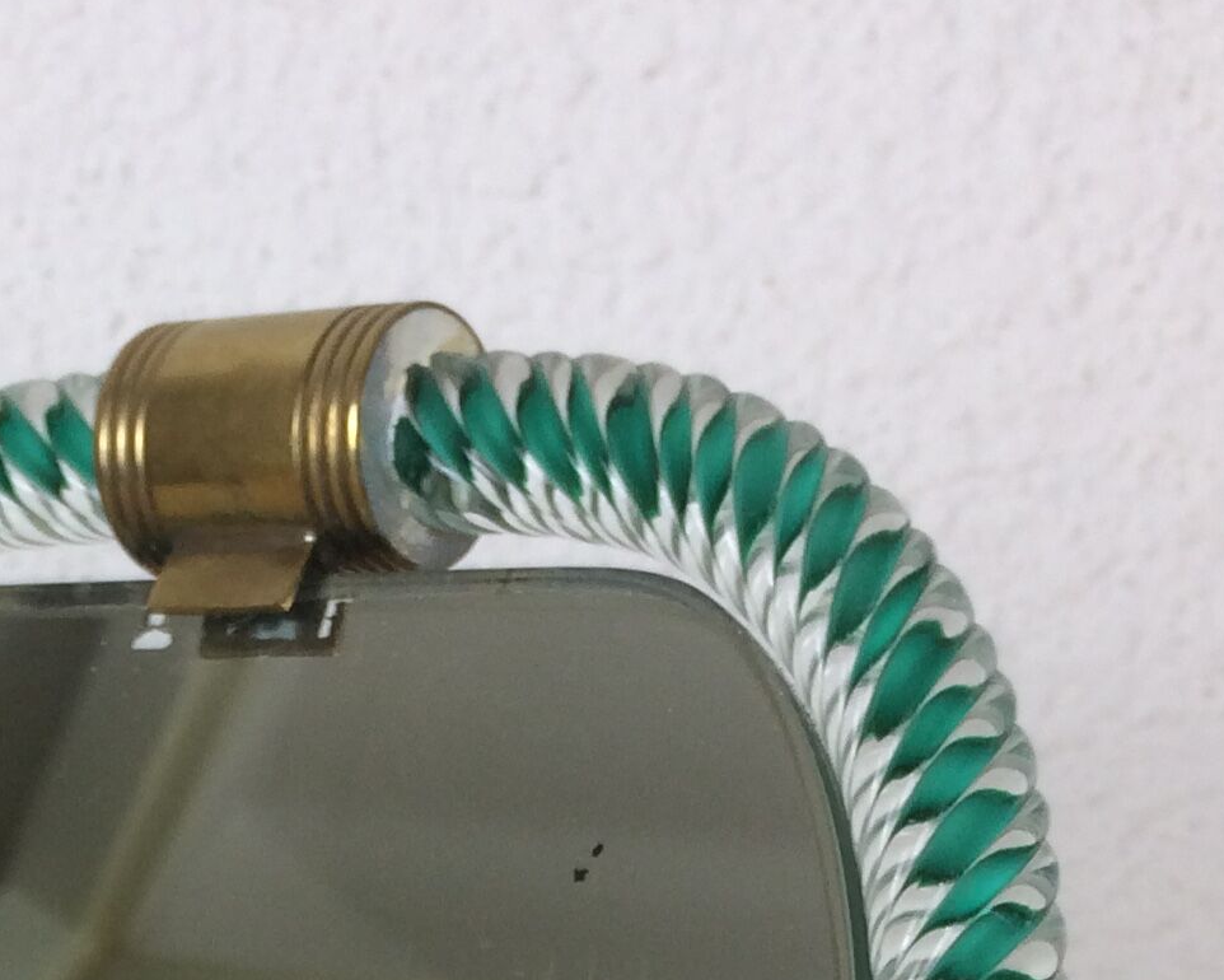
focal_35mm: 96
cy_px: 1764
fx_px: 3478
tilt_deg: -18.9
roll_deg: +3.4
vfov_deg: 14.2
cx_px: 151
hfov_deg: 19.6
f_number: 2.2
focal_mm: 4.15
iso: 40
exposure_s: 1/50
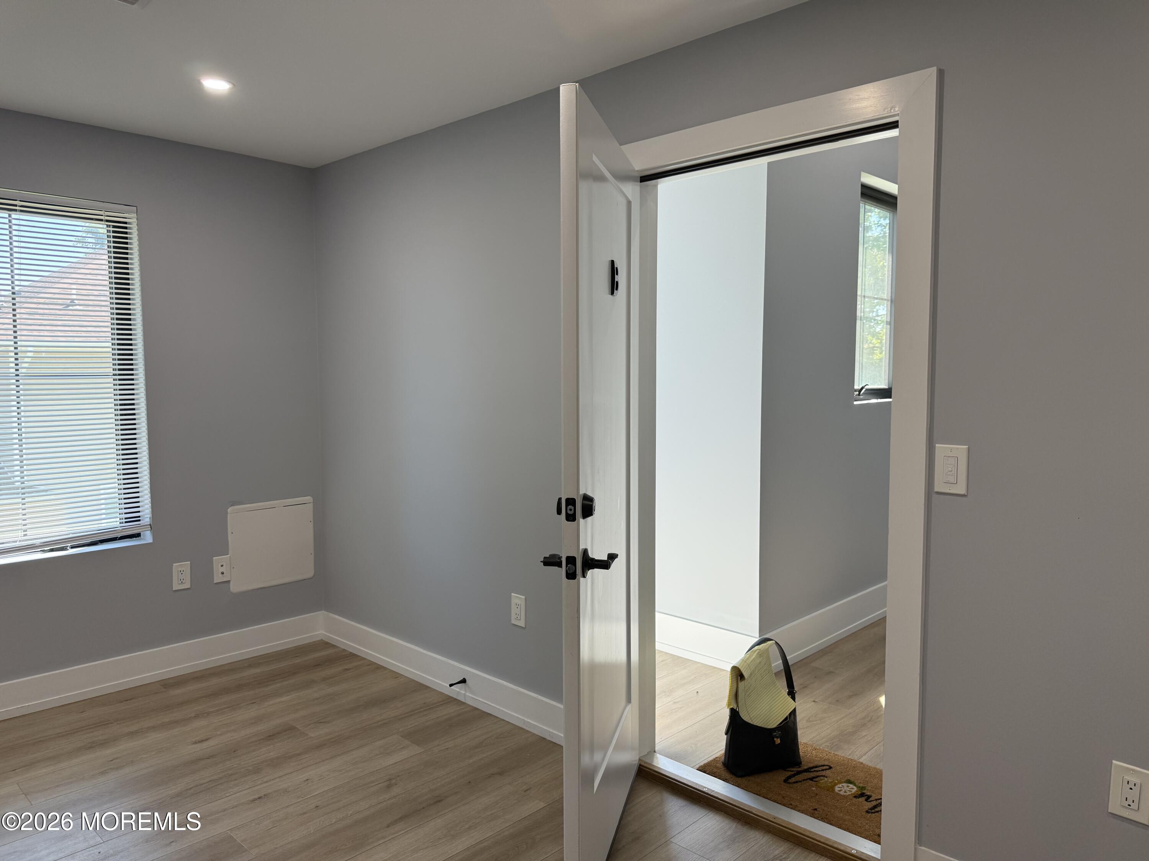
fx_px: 797
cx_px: 574
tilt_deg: -3.0
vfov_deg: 56.8
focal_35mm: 24
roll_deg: -0.1
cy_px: 430
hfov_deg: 71.6
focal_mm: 6.76
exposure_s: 1/141
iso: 100
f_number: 1.78
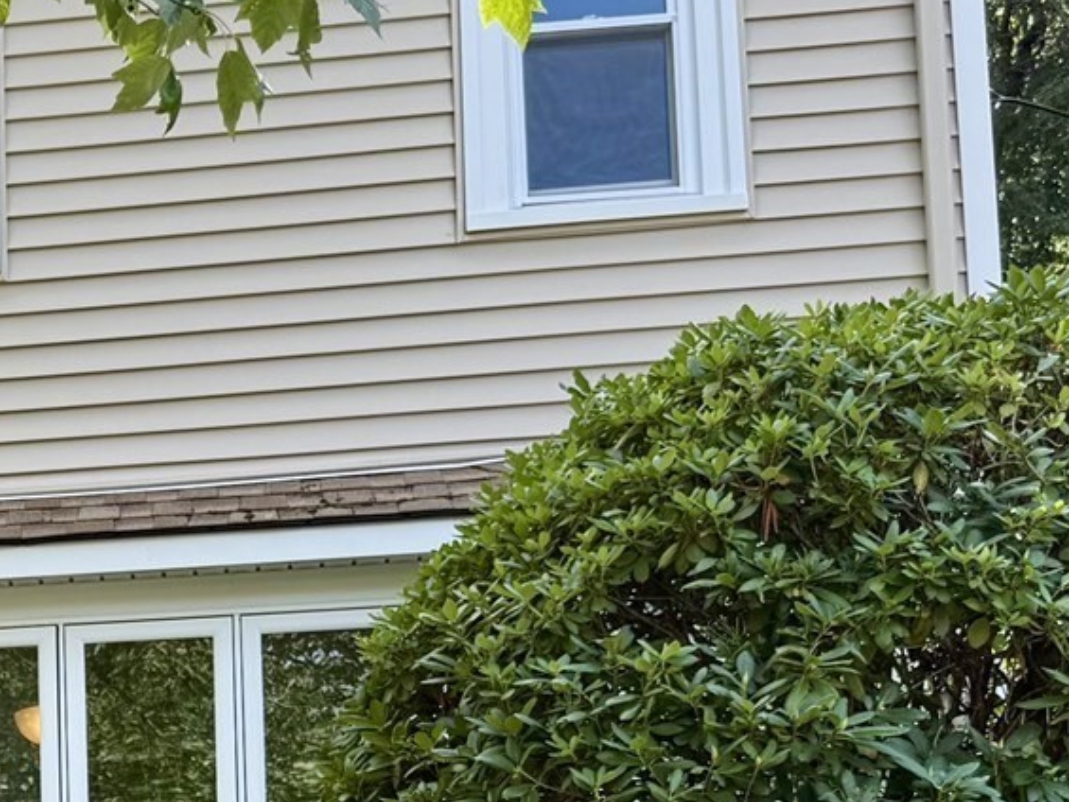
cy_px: 951
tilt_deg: +5.3
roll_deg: +0.9
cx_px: -289
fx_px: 2687
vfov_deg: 16.3
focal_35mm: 87
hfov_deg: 20.7
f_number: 1.78
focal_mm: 6.76
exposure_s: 1/632
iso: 80
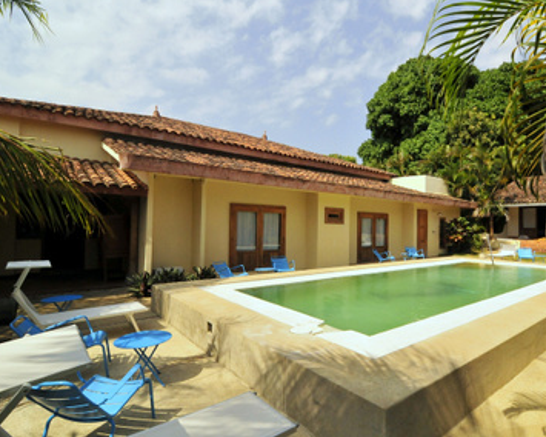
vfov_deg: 69.2
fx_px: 317
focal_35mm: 20
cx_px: 335
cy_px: 212
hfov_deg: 80.3
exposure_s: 1/8000
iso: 1250
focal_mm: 11
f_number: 5
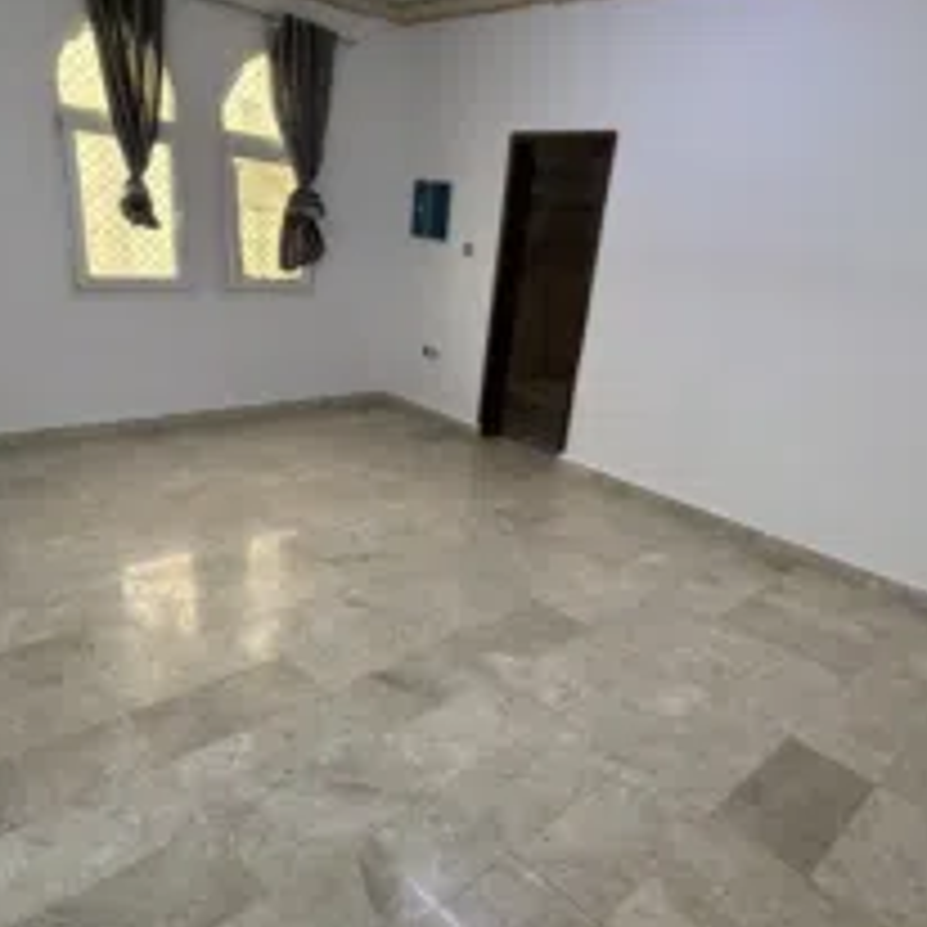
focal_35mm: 24
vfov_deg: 64.5
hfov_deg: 65.0
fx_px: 727
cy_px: 554
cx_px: 450
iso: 320
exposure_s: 1/100
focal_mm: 2.22
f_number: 2.2
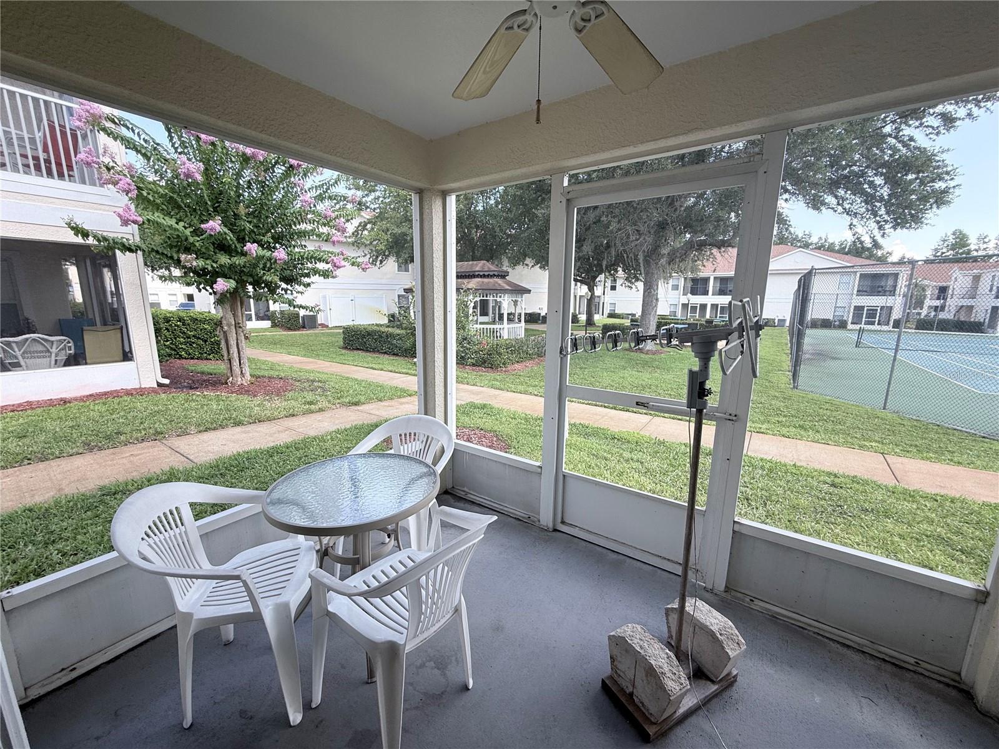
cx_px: 500
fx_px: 404
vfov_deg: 85.7
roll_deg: -0.4
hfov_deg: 102.1
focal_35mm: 14
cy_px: 374
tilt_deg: -10.4
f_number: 2.2
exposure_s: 1/211
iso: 50
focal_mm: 2.22
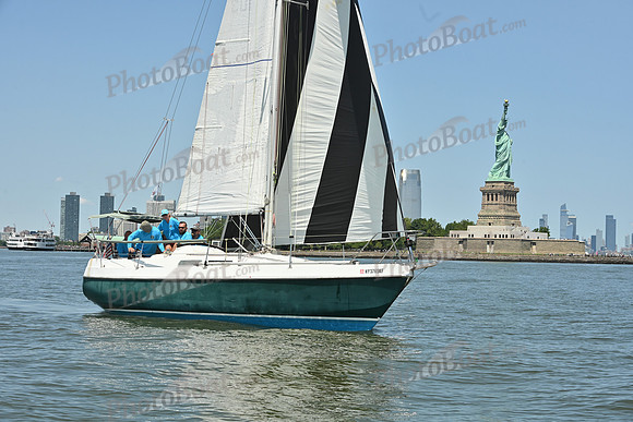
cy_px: 211
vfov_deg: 19.5
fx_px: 1231
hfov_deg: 28.8
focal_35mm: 70
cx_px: 316
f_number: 10
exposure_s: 1/1000
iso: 320
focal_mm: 70
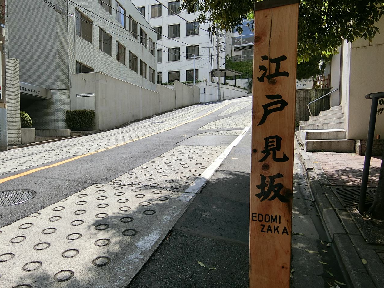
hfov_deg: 70.4
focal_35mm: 24
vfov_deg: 56.7
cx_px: 144
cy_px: 161
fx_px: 266
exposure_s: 1/160
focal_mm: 4.06
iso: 80
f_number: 6.9
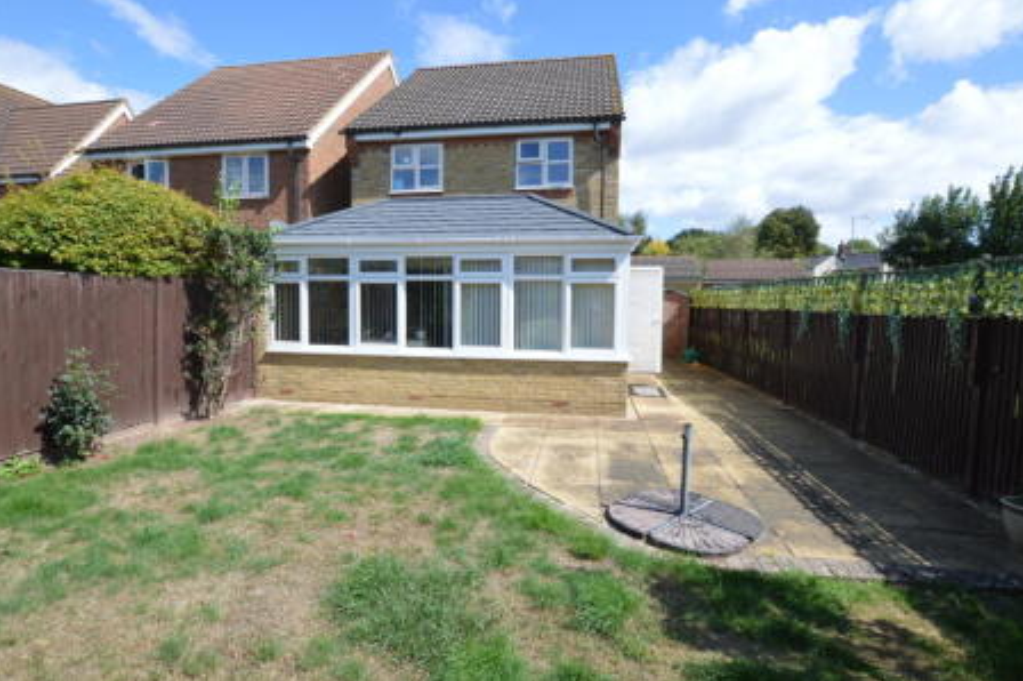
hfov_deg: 91.5
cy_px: 323
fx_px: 498
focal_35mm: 18
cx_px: 498
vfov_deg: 68.7
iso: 800
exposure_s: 1/500
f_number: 11
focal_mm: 11
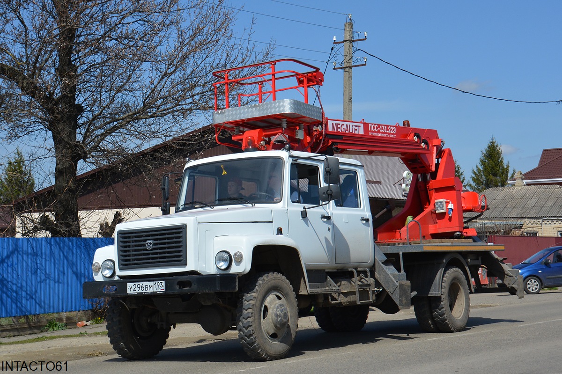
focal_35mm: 57
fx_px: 889
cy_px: 187
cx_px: 281
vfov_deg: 23.8
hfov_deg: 35.1
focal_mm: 38
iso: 400
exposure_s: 1/2000
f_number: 8
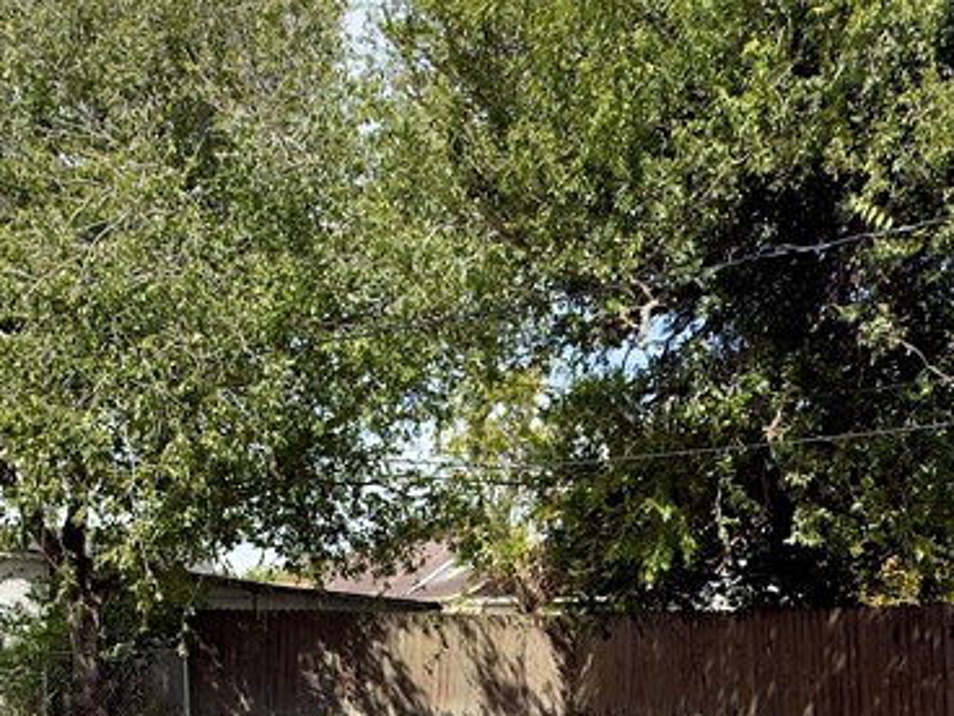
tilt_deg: -4.9
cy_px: 726
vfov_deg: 33.5
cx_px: 399
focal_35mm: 39
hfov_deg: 47.7
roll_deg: +0.6
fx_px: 1075
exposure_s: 1/1431
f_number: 2.2
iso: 50
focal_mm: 2.22
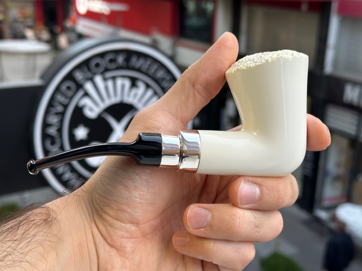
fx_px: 502
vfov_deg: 30.3
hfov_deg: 39.7
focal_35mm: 48
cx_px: 181
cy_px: 136
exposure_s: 1/190
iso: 64
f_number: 1.78
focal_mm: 6.86
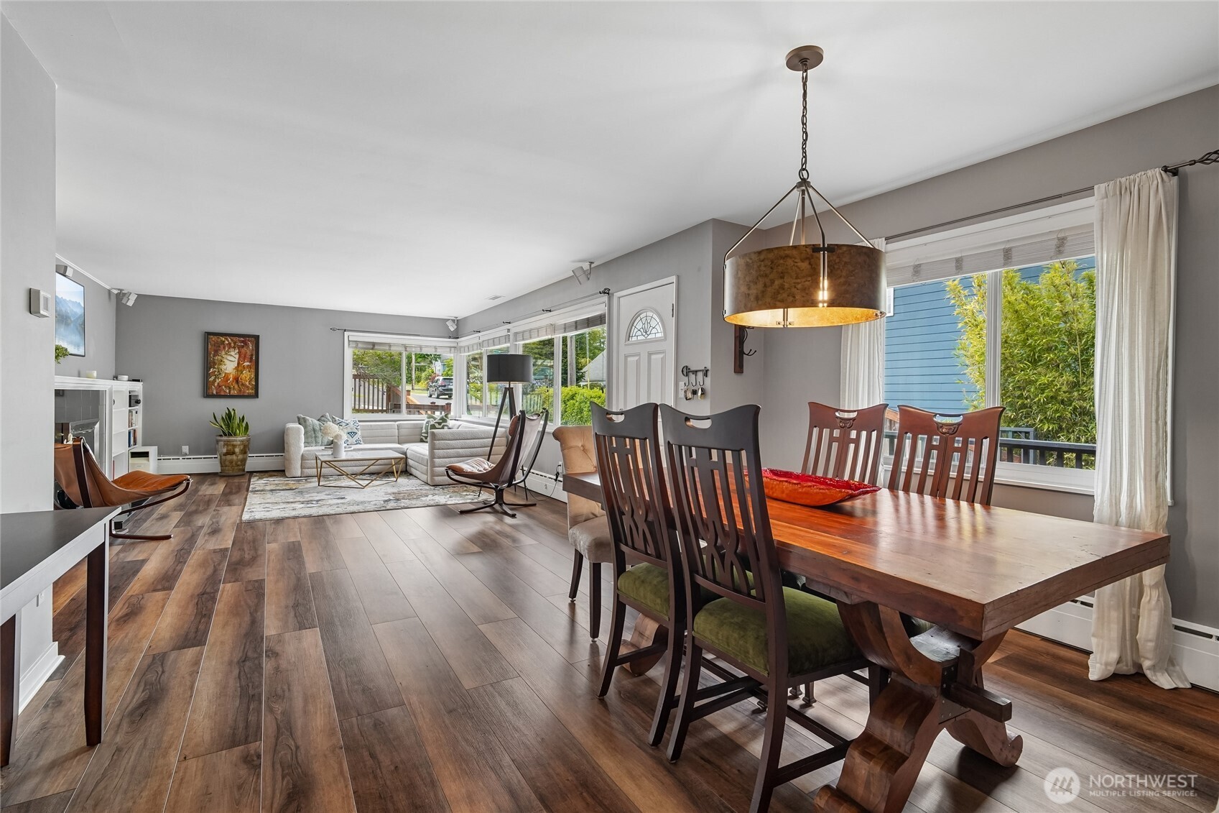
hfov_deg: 96.7
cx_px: 610
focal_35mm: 16
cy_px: 406
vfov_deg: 73.7
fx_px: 542
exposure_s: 1/40
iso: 1600
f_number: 8
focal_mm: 16
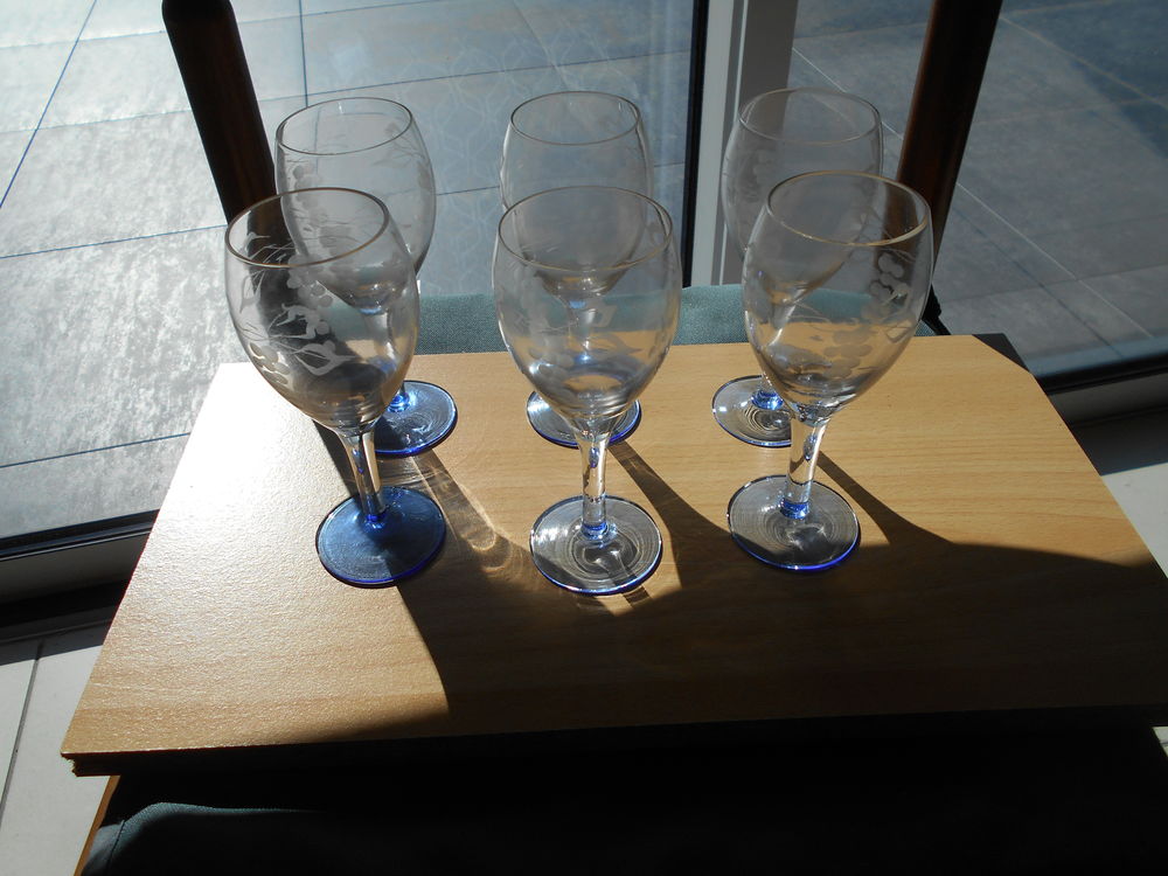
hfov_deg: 67.3
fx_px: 877
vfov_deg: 53.1
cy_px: 438
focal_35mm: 26
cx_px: 584
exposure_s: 1/1600
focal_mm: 4.6
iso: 80
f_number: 3.2
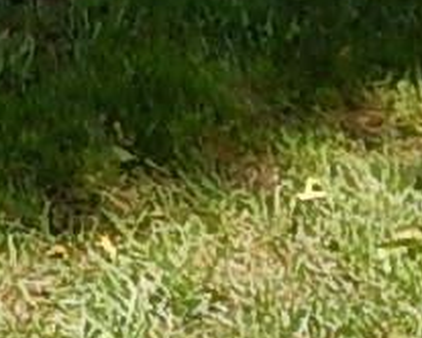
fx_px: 2263
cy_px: -434
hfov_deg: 10.4
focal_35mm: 181
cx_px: -141
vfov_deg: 8.0
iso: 125
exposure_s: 1/1000
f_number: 2.8
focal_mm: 4.3
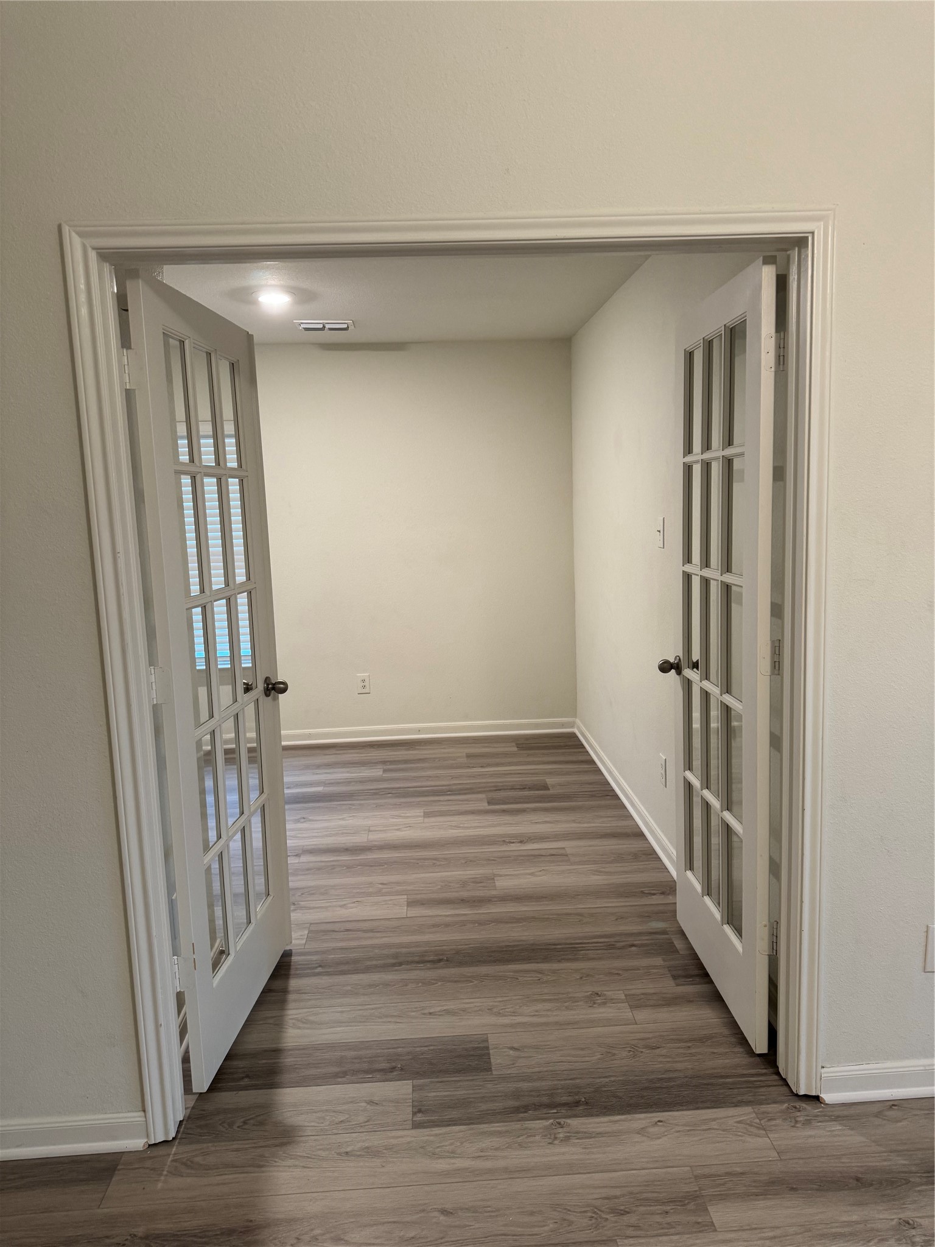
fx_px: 864
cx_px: 468
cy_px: 624
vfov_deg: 71.6
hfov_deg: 56.8
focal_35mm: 24
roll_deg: +2.0
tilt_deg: -5.0
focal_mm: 6.76
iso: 250
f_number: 1.78
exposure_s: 1/60
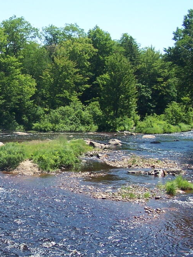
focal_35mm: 78
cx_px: 17
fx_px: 580
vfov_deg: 25.0
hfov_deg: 18.6
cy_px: 154
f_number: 2.8
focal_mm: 6.3
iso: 80
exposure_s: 1/640
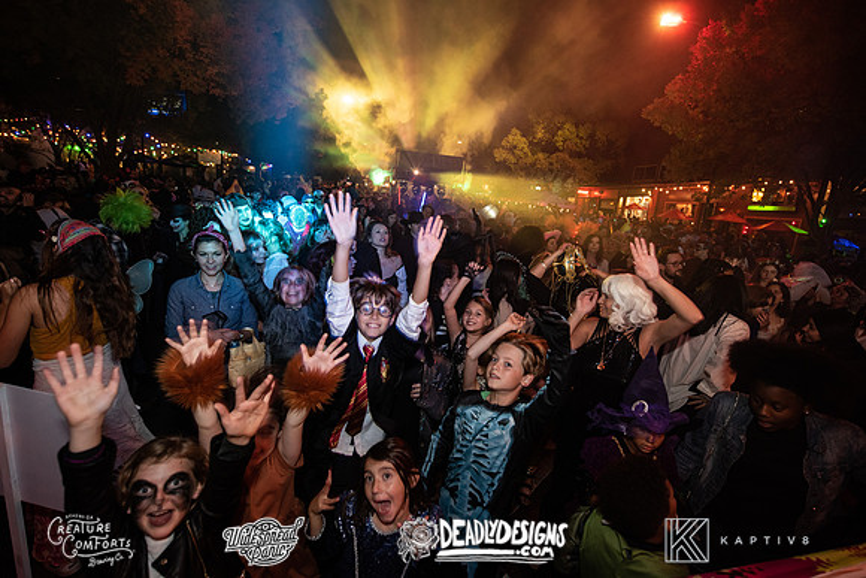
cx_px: 433
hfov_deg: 96.7
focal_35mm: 16
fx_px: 385
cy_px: 289
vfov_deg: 73.8
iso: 2000
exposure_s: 1/50
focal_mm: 16
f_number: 3.5
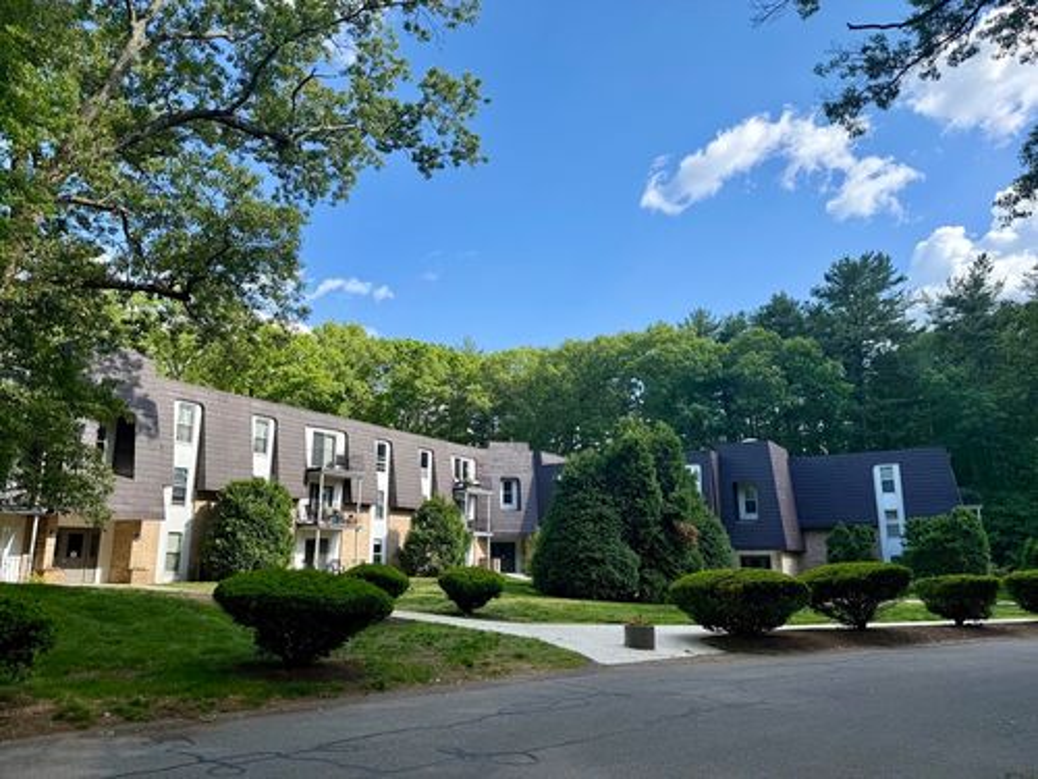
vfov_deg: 56.8
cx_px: 519
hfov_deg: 71.6
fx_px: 720
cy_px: 390
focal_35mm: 24
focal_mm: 6.76
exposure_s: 1/2110
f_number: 1.78
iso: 80
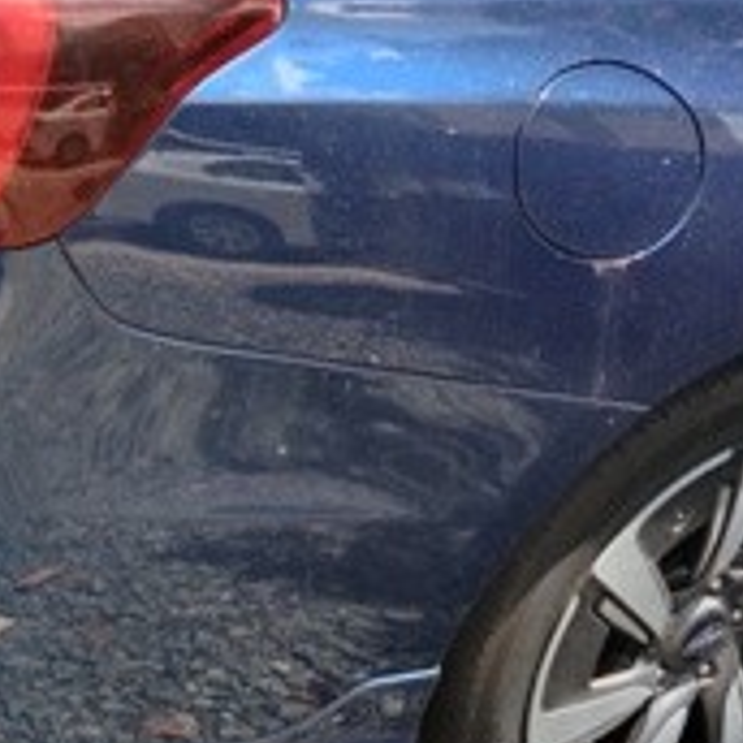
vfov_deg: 28.4
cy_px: 255
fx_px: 1457
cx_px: 216
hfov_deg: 28.3
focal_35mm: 60
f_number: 2.2
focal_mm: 3.65
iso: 100
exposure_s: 1/257
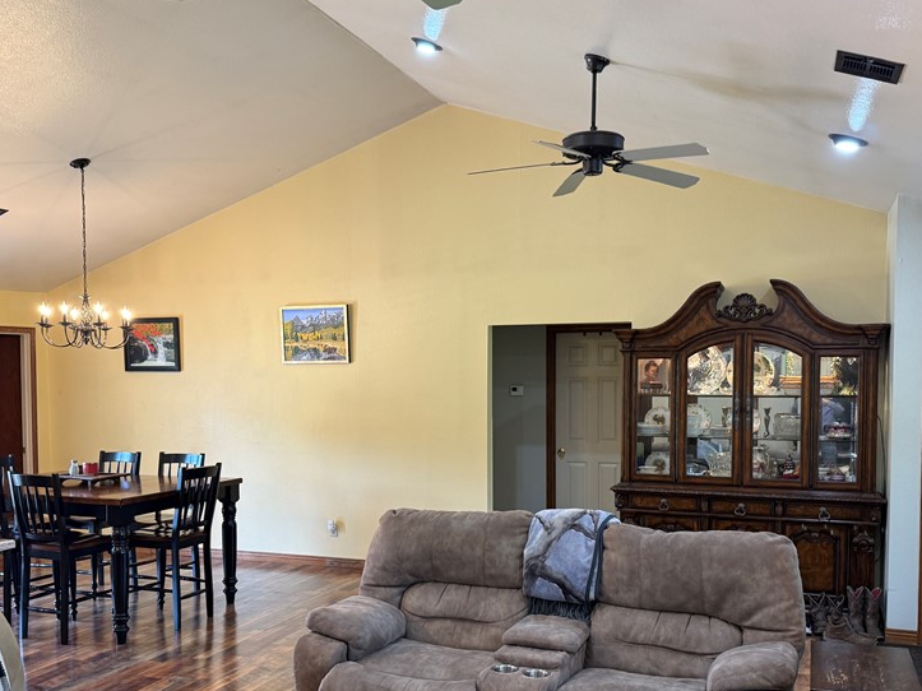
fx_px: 905
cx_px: 473
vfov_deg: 41.6
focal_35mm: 34
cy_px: 412
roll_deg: -0.1
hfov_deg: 54.0
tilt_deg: -2.4
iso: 160
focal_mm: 6.76
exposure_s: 1/60
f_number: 1.78
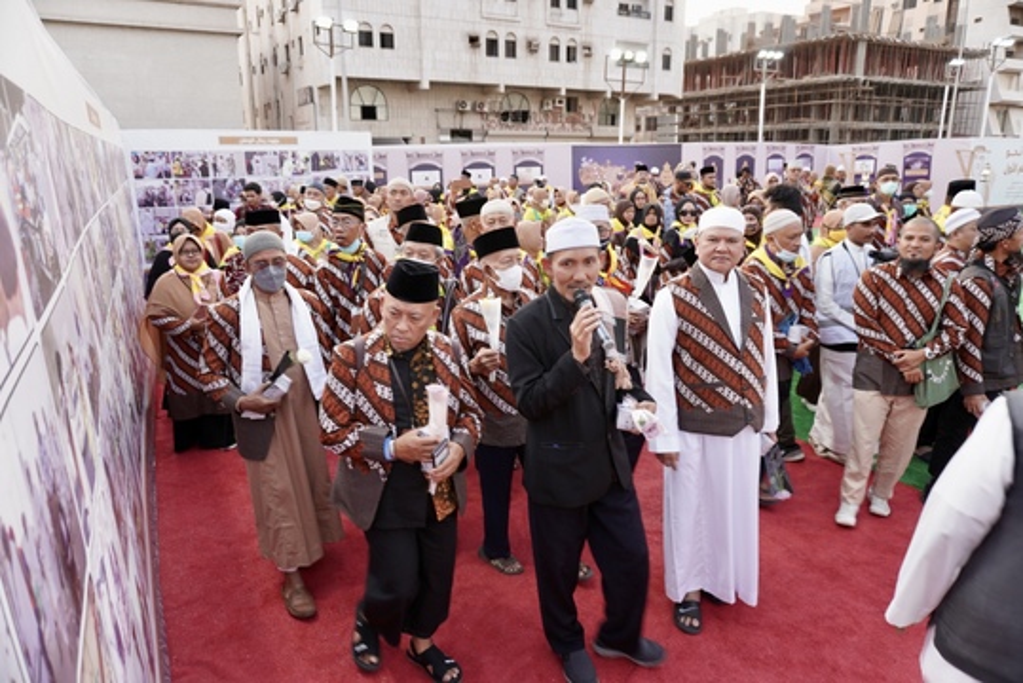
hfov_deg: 73.7
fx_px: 682
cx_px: 512
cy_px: 342
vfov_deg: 53.2
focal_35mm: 24
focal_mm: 16
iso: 100
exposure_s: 1/50
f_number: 3.5
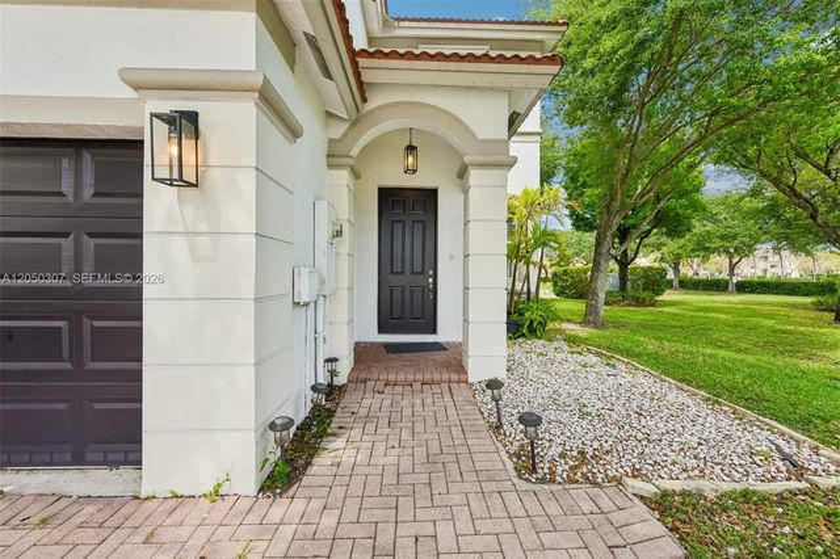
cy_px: 280
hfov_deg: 104.3
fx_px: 326
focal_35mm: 14
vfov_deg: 81.1
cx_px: 420
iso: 200
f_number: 9
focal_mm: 14
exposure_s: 1/200
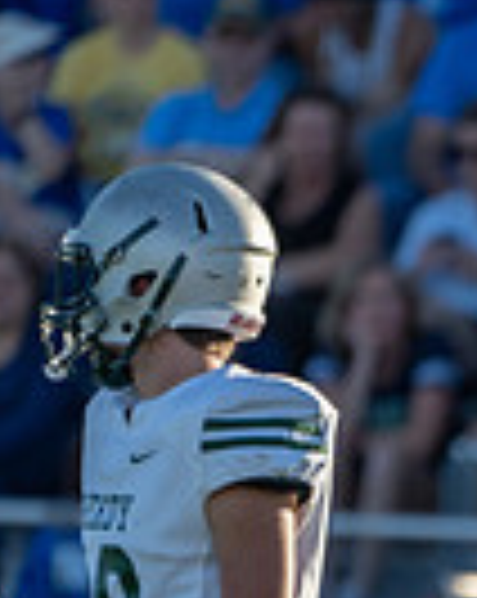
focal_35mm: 1640
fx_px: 29007
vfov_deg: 1.2
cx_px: 940
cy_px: 807
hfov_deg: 0.9
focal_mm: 400
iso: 500
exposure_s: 1/1250
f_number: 5.6
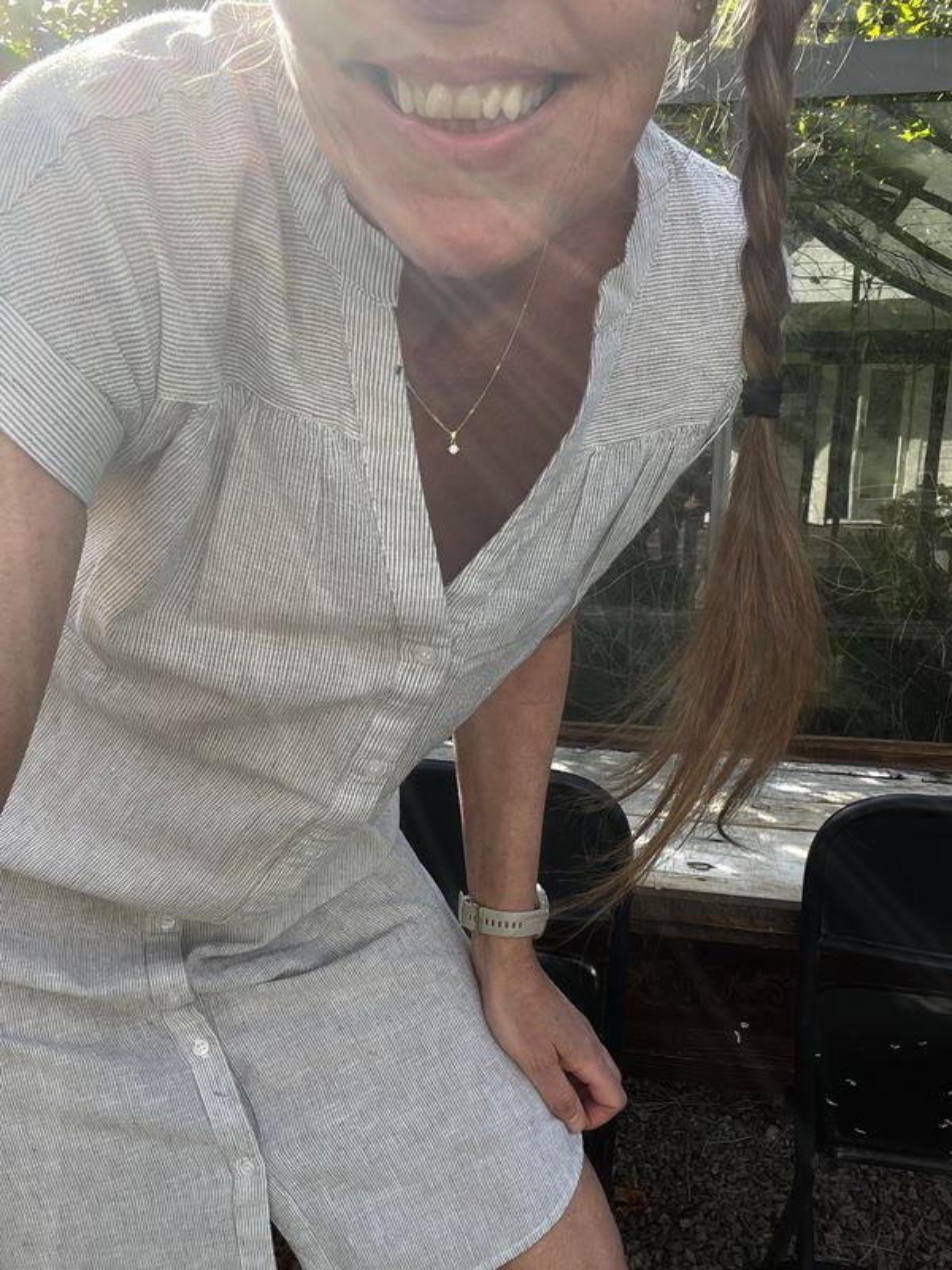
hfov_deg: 46.8
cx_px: 476
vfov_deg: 60.0
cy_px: 635
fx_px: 1100
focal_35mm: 30
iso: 32
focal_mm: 2.71
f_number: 2.2
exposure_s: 1/289
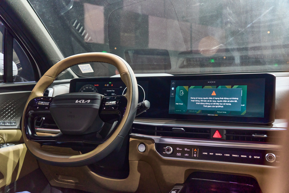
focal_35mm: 39
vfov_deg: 34.2
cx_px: 144
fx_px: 313
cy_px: 96
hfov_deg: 49.6
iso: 640
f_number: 4
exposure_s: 1/160
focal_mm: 26
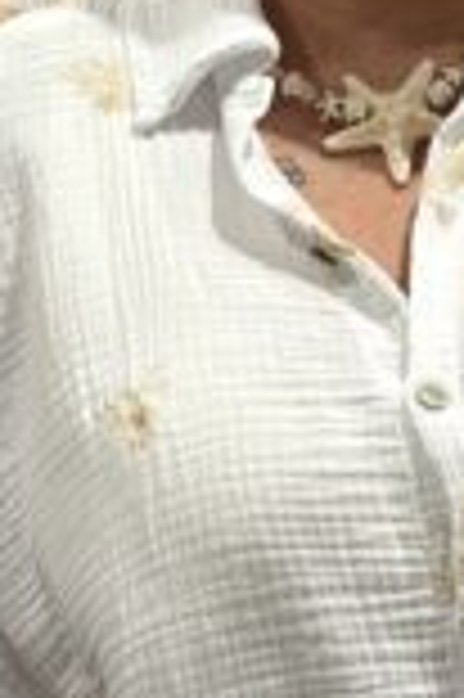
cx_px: 419
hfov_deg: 7.9
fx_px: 3333
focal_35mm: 172
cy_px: 225
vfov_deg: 11.9
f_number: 2.2
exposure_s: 1/50
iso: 160
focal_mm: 7.5
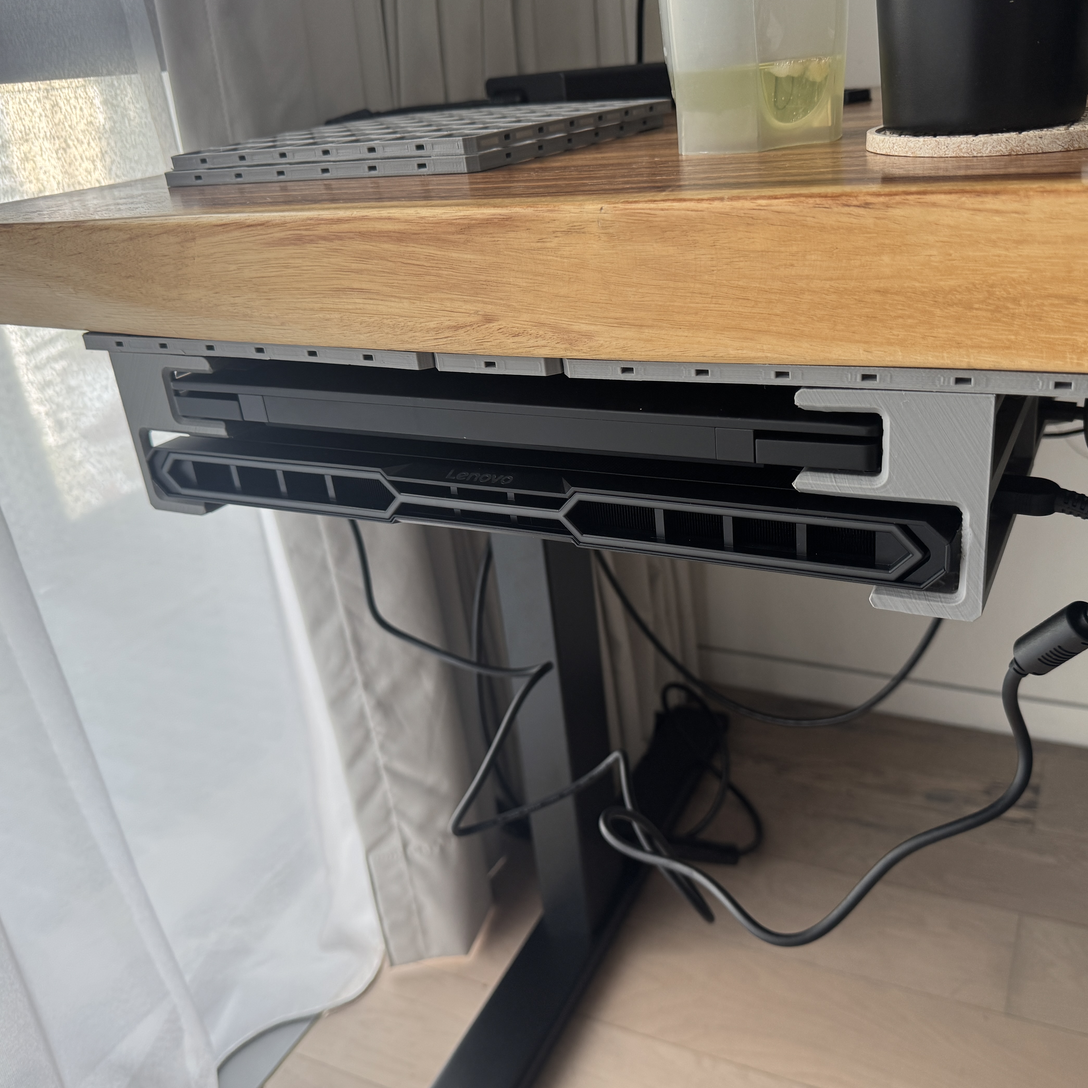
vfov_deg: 55.6
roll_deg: +5.8
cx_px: 602
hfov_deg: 55.5
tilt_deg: -24.6
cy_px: 551
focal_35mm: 29
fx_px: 1031
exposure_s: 1/121
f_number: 1.78
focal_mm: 6.76
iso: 100
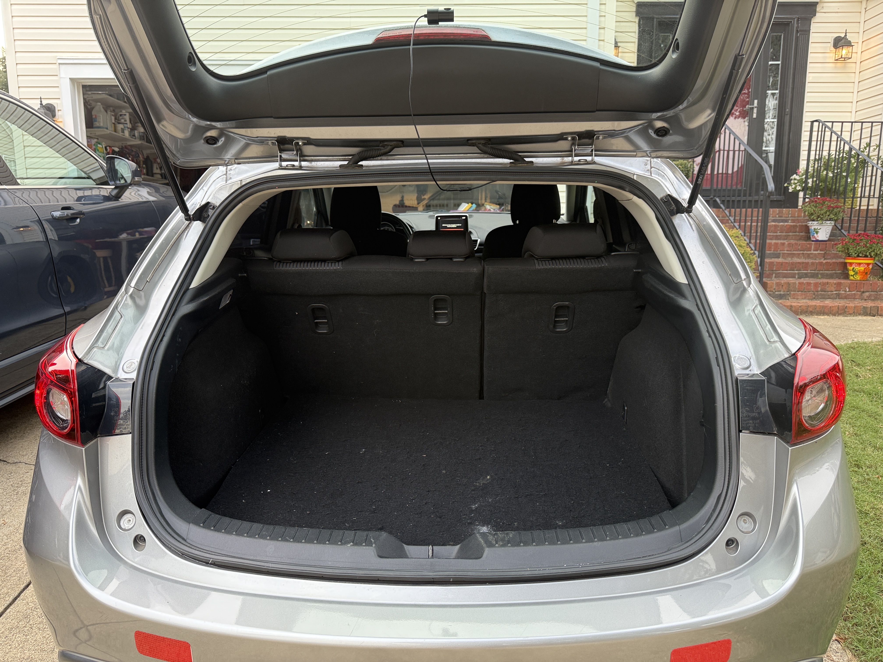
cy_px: 331
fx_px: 612
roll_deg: +0.3
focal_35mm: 24
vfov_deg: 56.8
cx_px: 442
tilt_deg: -8.7
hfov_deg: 71.6
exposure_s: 1/121
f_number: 1.78
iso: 125
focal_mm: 6.76
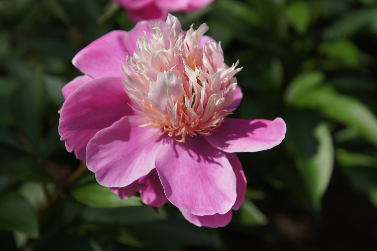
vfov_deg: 25.7
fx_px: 549
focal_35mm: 52
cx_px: 188
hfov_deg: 37.9
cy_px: 126
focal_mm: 35
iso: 100
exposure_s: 1/640
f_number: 5.6
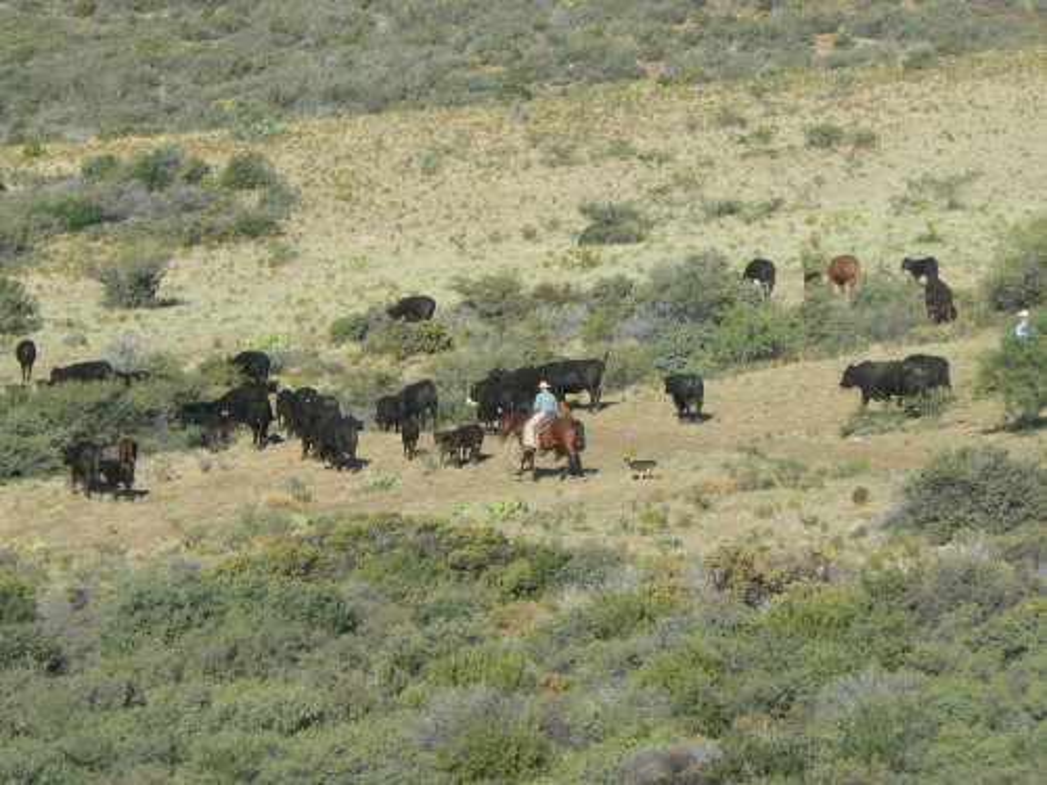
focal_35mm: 282
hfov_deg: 7.0
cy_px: 392
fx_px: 8529
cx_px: 524
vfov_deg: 5.3
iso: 80
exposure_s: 1/250
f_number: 5.6
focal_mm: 47
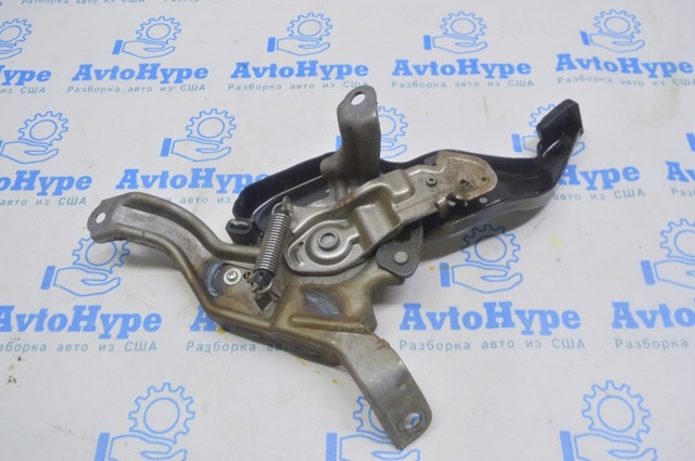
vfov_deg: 39.9
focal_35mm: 33
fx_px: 636
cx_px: 348
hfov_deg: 57.3
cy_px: 230
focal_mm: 22
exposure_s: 1/20
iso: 400
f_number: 5.6
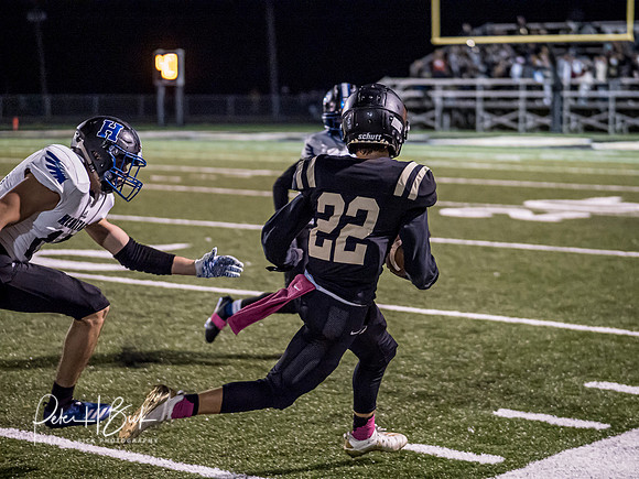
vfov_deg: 16.4
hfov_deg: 21.8
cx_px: 320
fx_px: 1661
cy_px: 240
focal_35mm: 90
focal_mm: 45
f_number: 1.2
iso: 5000
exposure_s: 1/1250
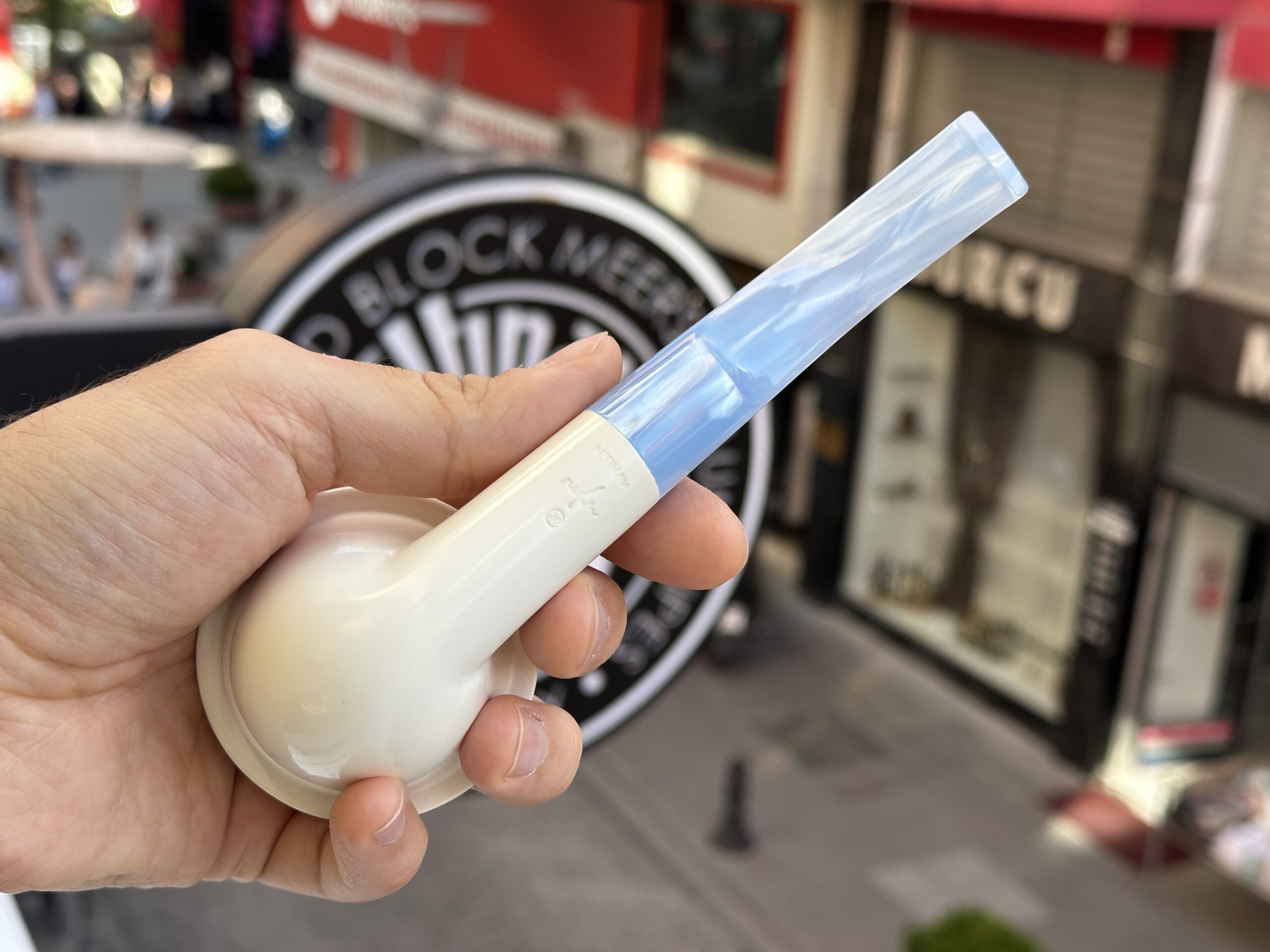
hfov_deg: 39.7
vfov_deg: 30.3
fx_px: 1761
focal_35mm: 48
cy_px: 476
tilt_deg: -17.2
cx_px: 635
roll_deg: -4.5
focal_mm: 6.86
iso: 64
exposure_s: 1/597
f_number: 1.78
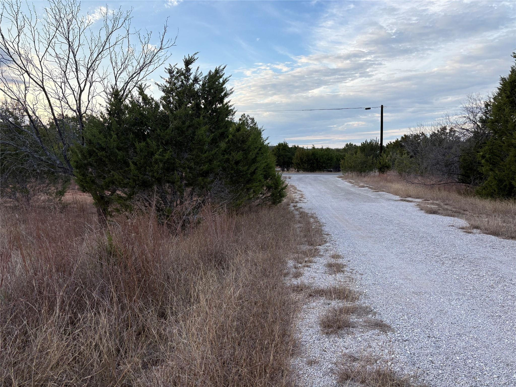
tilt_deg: -6.0
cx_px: 258
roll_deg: +0.6
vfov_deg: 53.1
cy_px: 194
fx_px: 388
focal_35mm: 26
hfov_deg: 67.3
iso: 50
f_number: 1.6
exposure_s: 1/764
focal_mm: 5.96
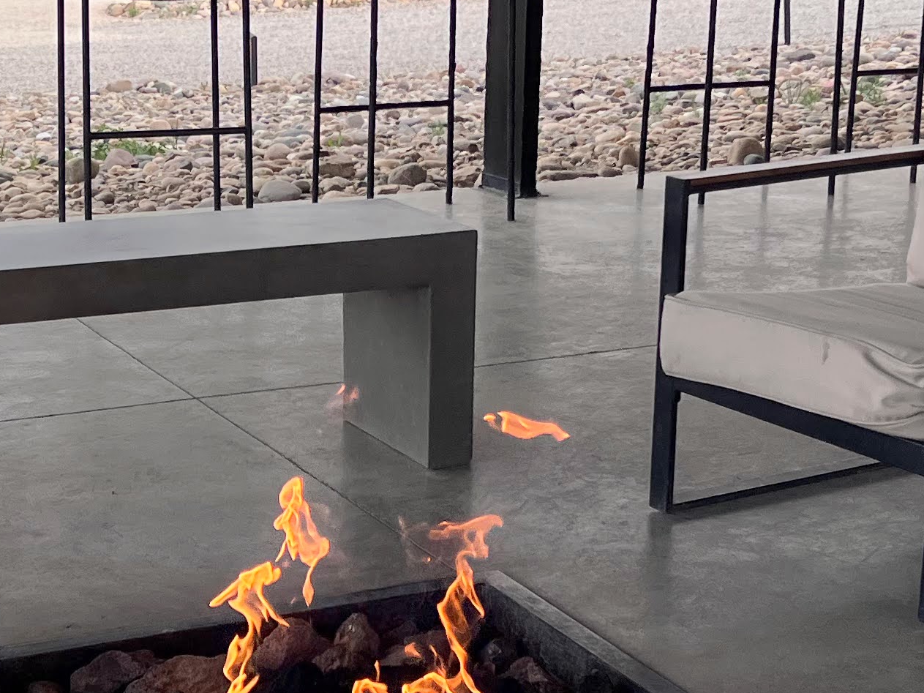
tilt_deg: -18.8
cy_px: 468
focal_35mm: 83
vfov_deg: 17.7
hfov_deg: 23.4
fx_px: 2215
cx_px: 258
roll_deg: +1.0
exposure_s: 1/1621
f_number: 1.5
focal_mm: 5.7
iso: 50
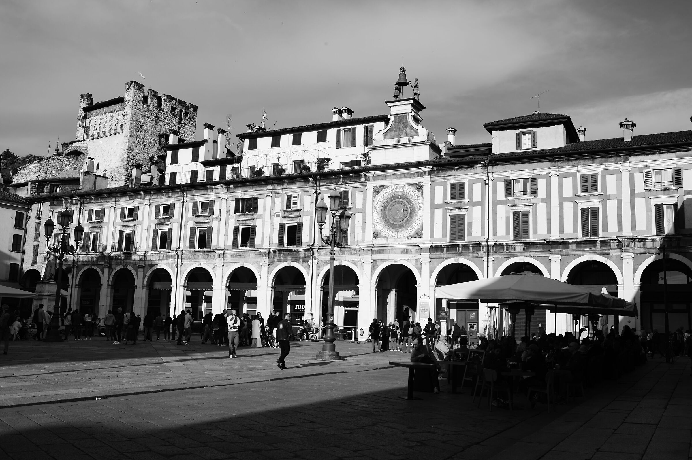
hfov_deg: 54.5
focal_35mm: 35
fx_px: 672
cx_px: 346
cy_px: 230
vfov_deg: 37.8
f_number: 9
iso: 100
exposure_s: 1/320
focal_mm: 35
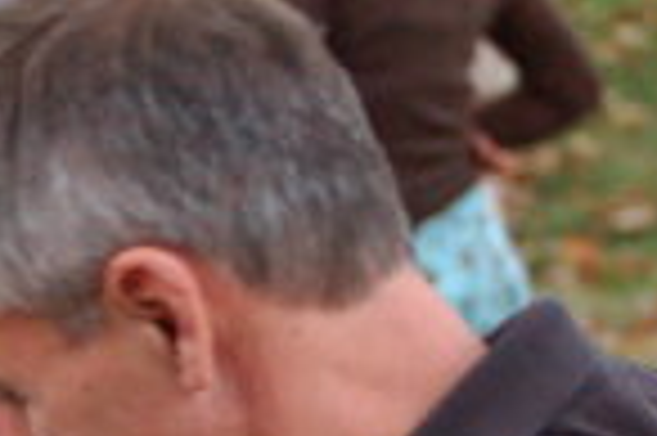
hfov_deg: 4.0
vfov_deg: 2.7
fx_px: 9279
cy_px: 688
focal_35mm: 509
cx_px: -477
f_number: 4.2
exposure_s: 1/40
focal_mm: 66
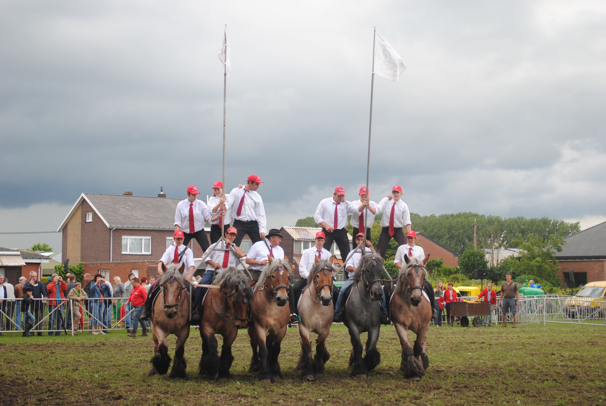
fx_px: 1011
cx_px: 303
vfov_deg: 22.7
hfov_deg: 33.4
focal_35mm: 60
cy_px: 203
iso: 110
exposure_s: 1/125
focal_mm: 40
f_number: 5.6
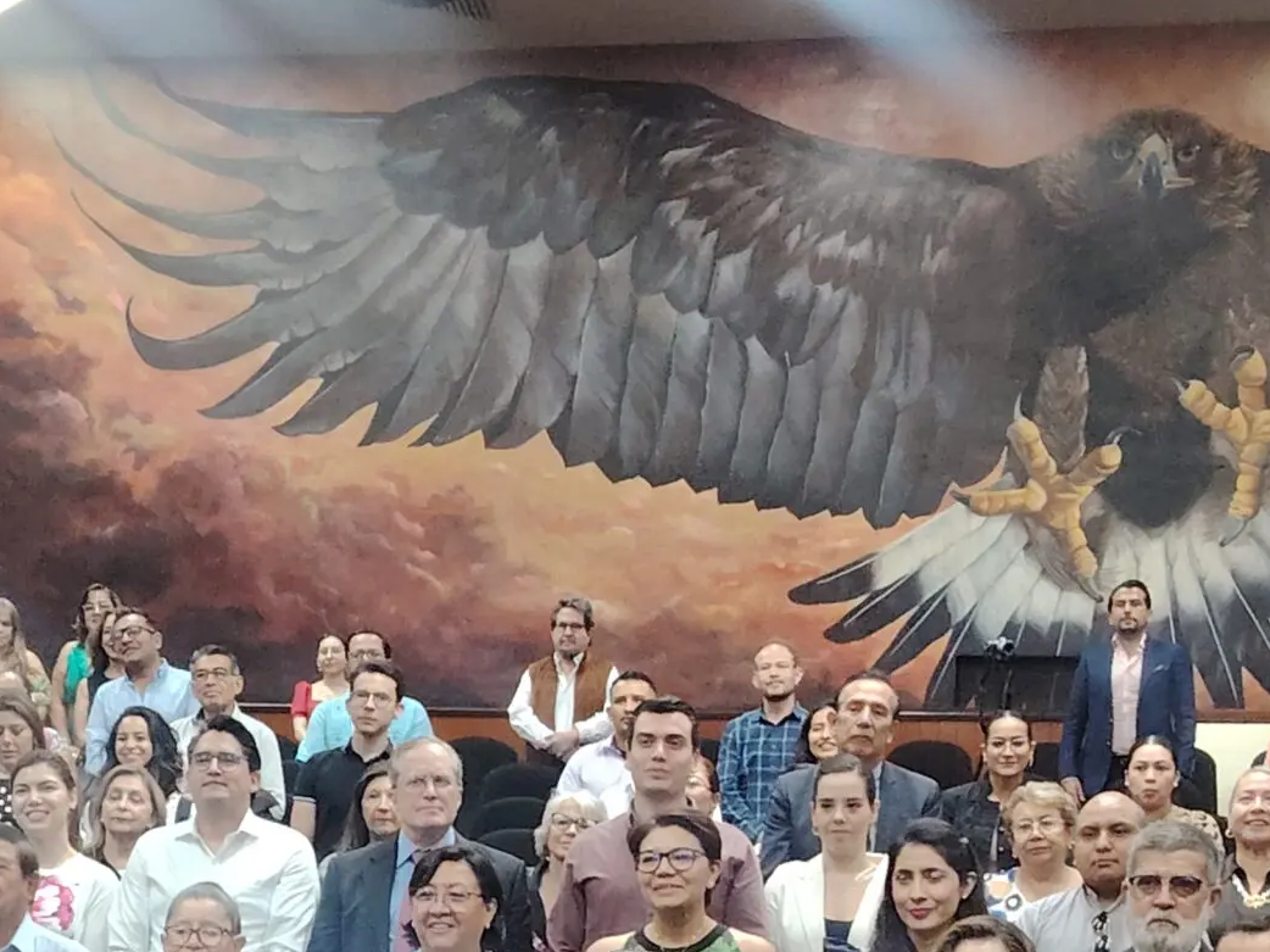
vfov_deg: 16.5
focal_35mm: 86
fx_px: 3154
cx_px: 394
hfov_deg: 22.6
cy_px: 1106
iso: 6528
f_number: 1.75
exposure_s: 1/120
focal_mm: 5.25
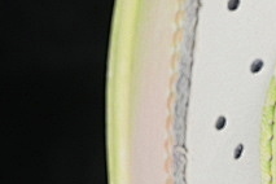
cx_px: 461
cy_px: 31
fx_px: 2913
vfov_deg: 3.6
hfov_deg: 5.4
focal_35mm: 380
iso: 160
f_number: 7.1
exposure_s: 1/80
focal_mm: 50
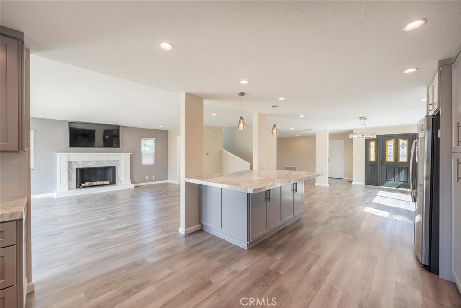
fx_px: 179
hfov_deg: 104.2
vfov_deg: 81.2
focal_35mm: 14
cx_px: 230
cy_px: 154
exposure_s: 1/80
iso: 100
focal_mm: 14
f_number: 7.1
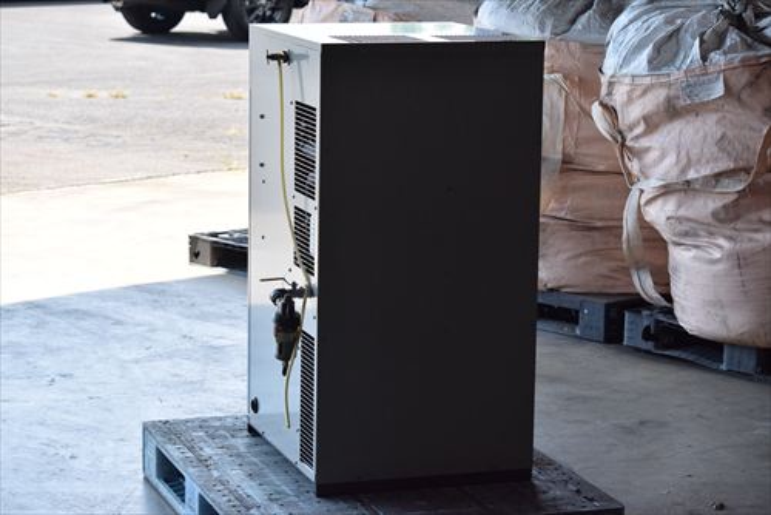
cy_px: 258
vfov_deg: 14.1
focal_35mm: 98
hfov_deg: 20.9
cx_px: 386
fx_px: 2089
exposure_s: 1/1600
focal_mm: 65
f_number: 6.3
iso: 1250
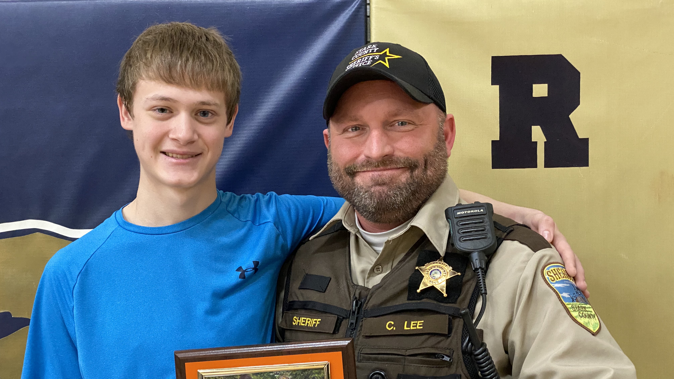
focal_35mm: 57
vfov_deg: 21.0
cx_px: 338
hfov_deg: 36.6
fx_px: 1019
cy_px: 249
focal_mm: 6
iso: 500
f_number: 2
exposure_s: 1/40
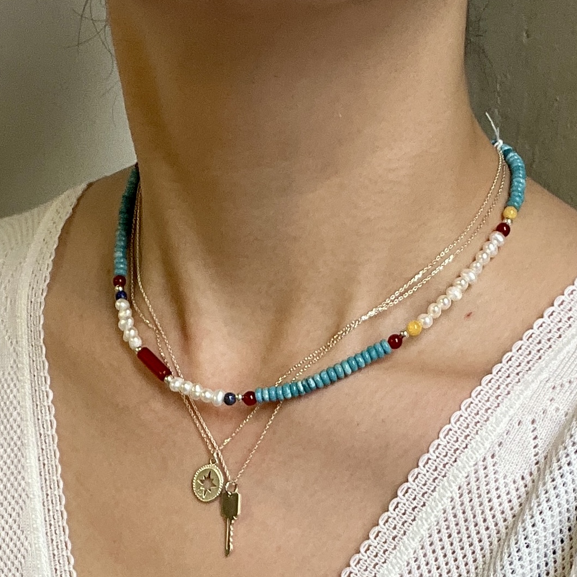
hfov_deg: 46.0
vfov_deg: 45.5
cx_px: 289
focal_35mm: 36
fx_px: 679
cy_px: 374
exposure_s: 1/121
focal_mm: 2.71
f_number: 2.2
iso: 80
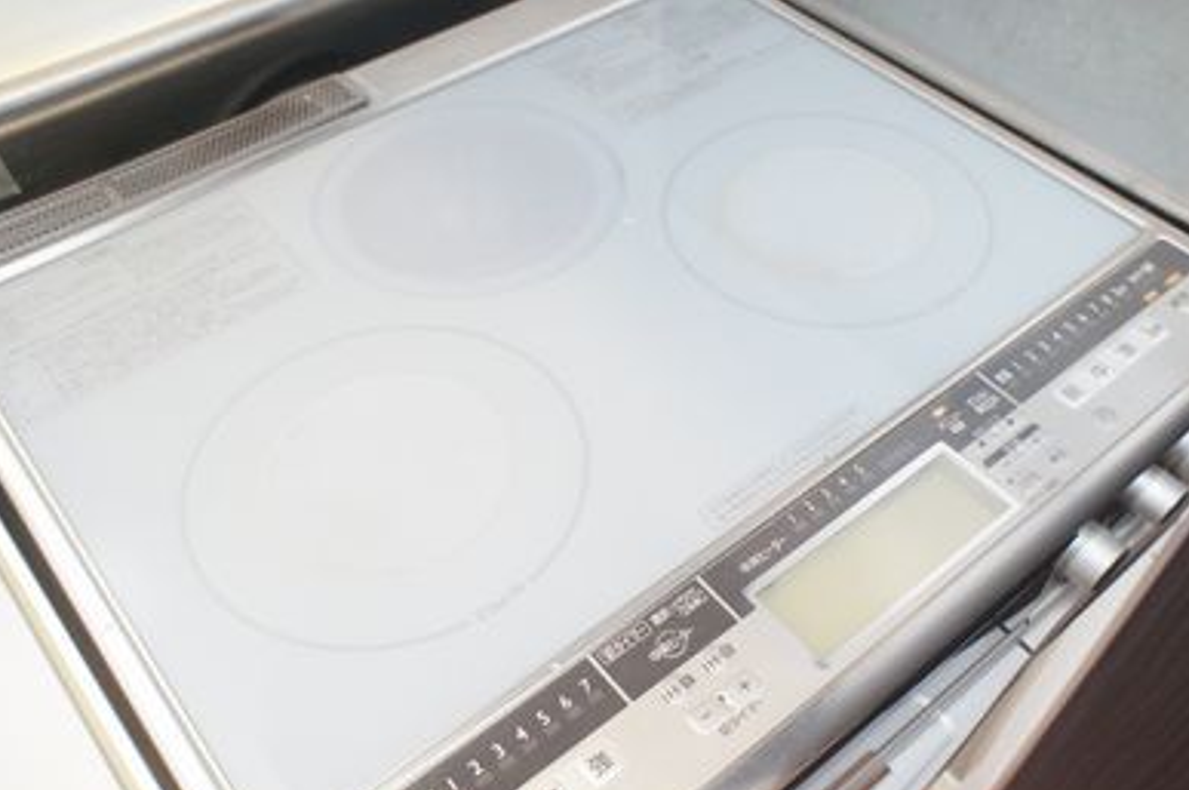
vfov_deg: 41.8
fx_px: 1023
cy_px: 507
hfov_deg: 60.2
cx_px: 654
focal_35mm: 31
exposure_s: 1/60
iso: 1600
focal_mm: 16
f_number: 3.2
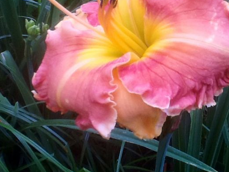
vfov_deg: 21.5
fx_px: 450
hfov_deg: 28.4
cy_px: 49
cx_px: 155
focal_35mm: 68
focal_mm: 2.03
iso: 40
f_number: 2.4
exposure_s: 1/284
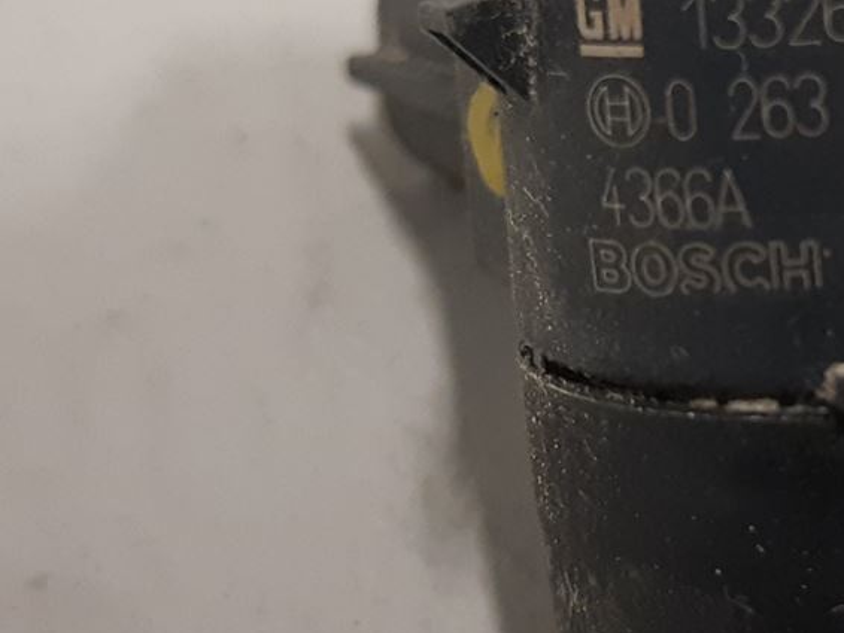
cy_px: 261
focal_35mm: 94
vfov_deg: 15.7
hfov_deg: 20.4
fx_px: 2293
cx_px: 763
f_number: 1.7
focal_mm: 3.93
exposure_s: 1/50
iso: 200
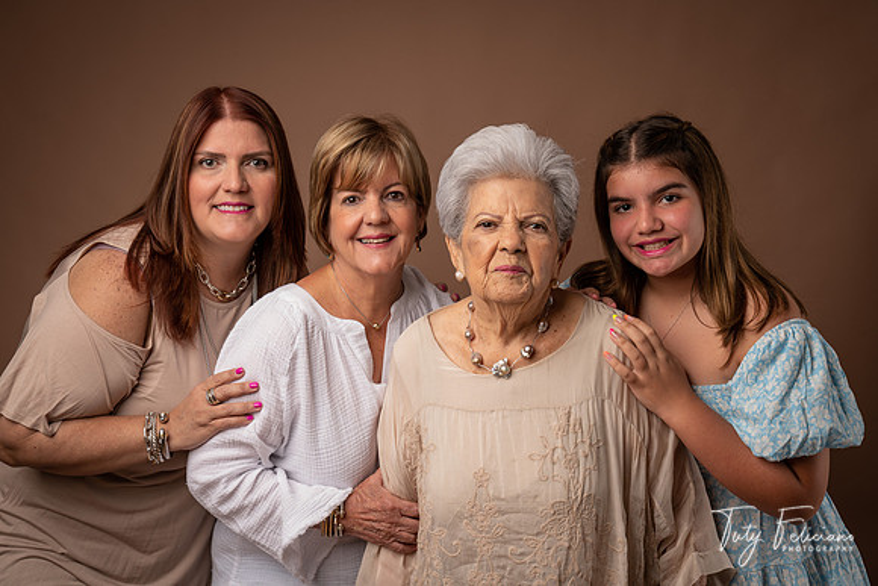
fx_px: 1464
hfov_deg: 33.4
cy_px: 293
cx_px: 439
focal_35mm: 60
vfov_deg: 22.6
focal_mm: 60
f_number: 8
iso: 64
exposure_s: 1/160
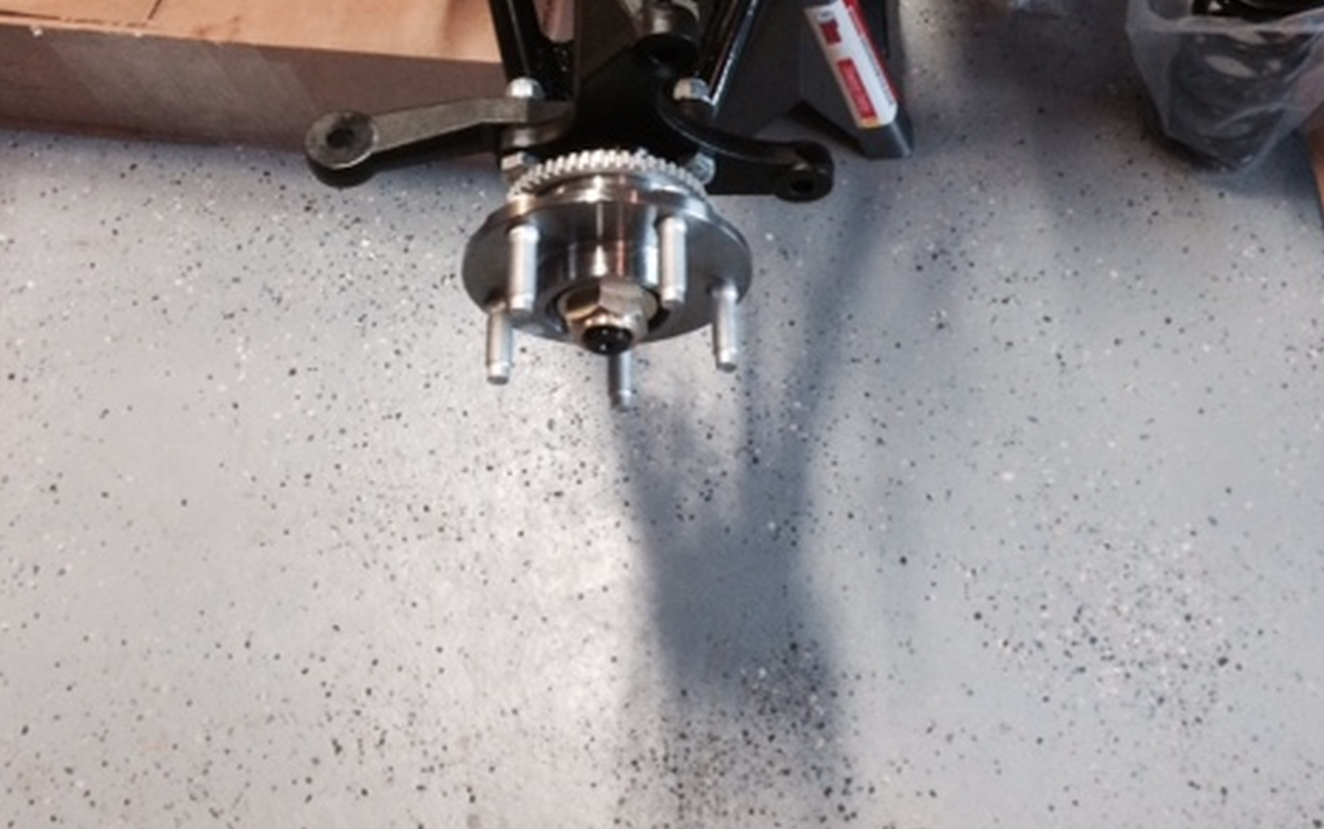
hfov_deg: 47.2
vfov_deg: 29.8
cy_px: 153
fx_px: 1516
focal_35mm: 42
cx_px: 665
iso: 320
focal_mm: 4.15
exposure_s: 1/30
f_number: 2.2
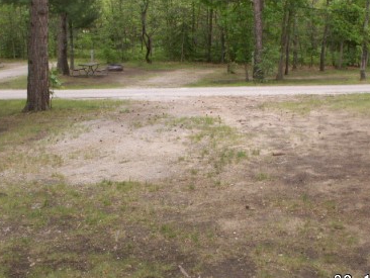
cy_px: 125
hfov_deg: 38.8
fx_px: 524
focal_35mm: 49
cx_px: 214
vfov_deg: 29.7
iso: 50
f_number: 4.5
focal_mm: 5.86
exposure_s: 1/100
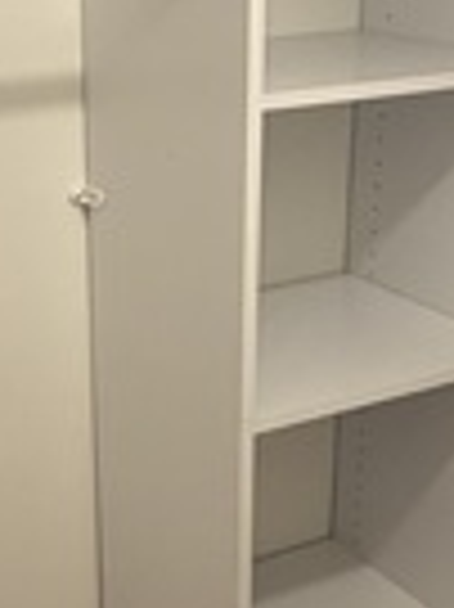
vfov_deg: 28.0
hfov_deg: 21.2
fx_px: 1209
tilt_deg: -21.4
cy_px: 408
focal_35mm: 69
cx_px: 175
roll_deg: +1.1
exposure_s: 1/120
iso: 250
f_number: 2.2
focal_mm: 2.22
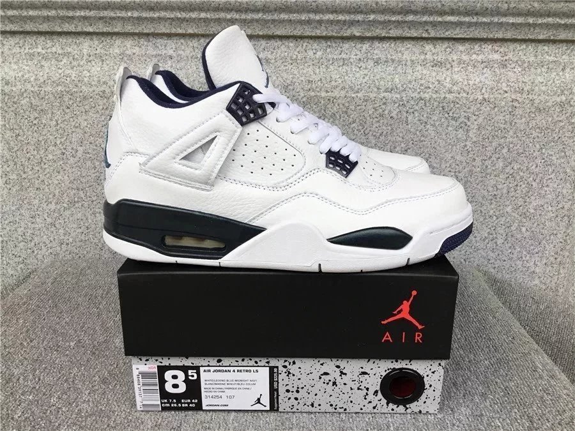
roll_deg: -0.5
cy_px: 216
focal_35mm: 31
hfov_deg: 58.4
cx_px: 288
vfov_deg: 45.4
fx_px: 515
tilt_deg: -16.6
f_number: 2.4
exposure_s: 1/100
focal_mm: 3.3
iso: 25
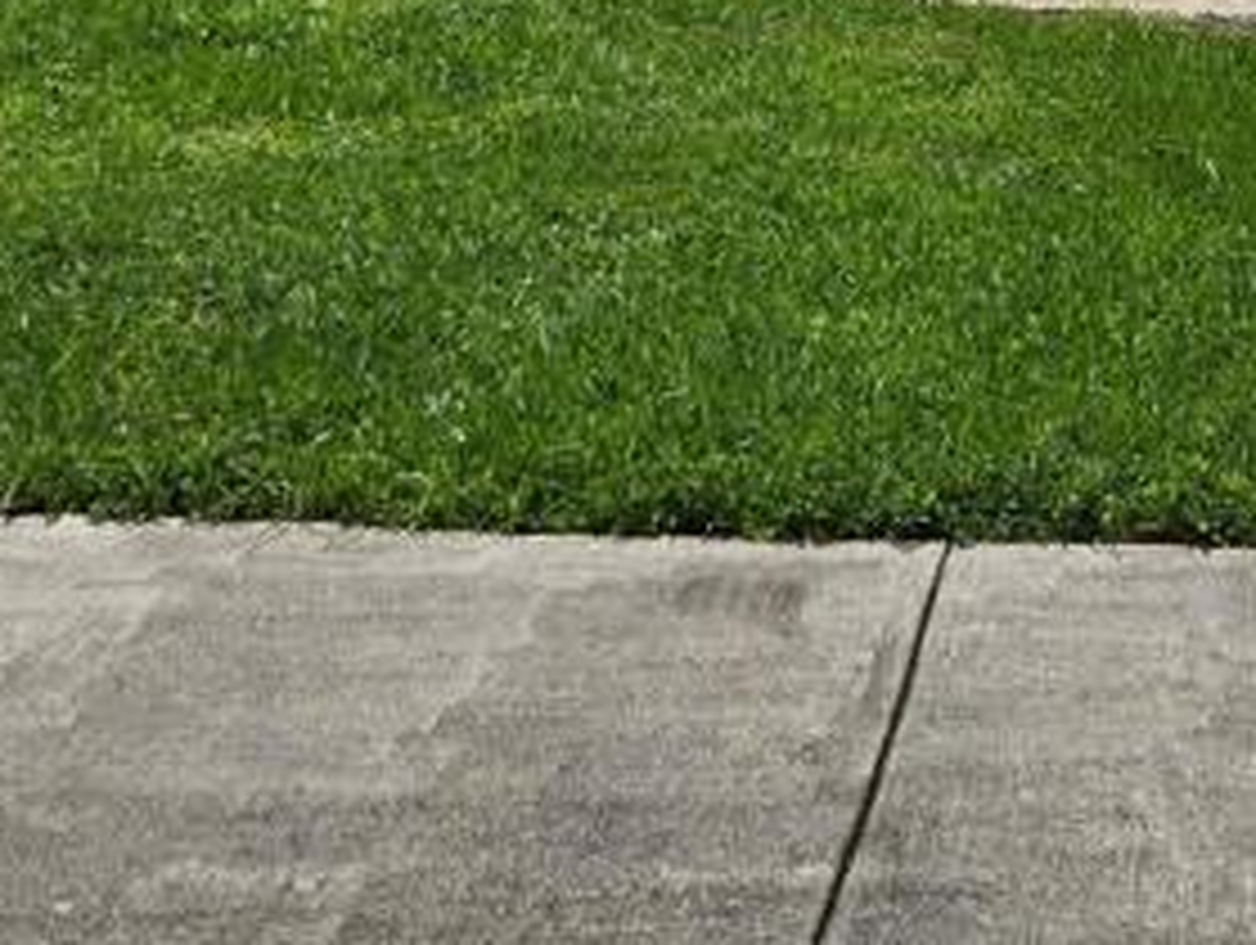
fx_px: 2870
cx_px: 1193
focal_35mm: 79
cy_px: -639
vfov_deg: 16.3
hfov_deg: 23.8
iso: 25
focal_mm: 5.4
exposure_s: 1/2985
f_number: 1.8
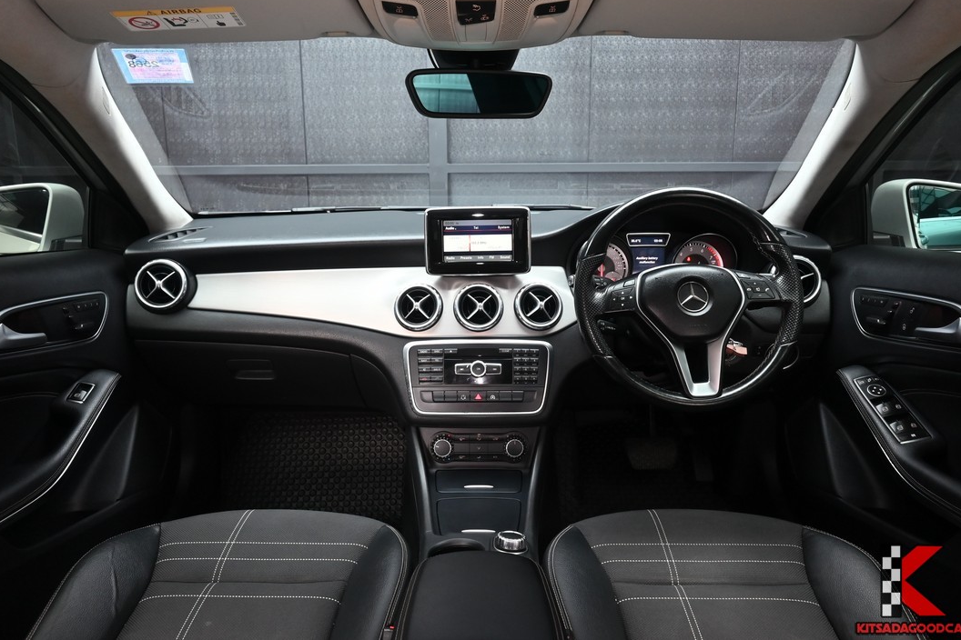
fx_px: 667
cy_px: 309
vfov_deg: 51.3
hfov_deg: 71.5
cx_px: 476
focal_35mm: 25
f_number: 5.6
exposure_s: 1/30
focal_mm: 16
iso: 800
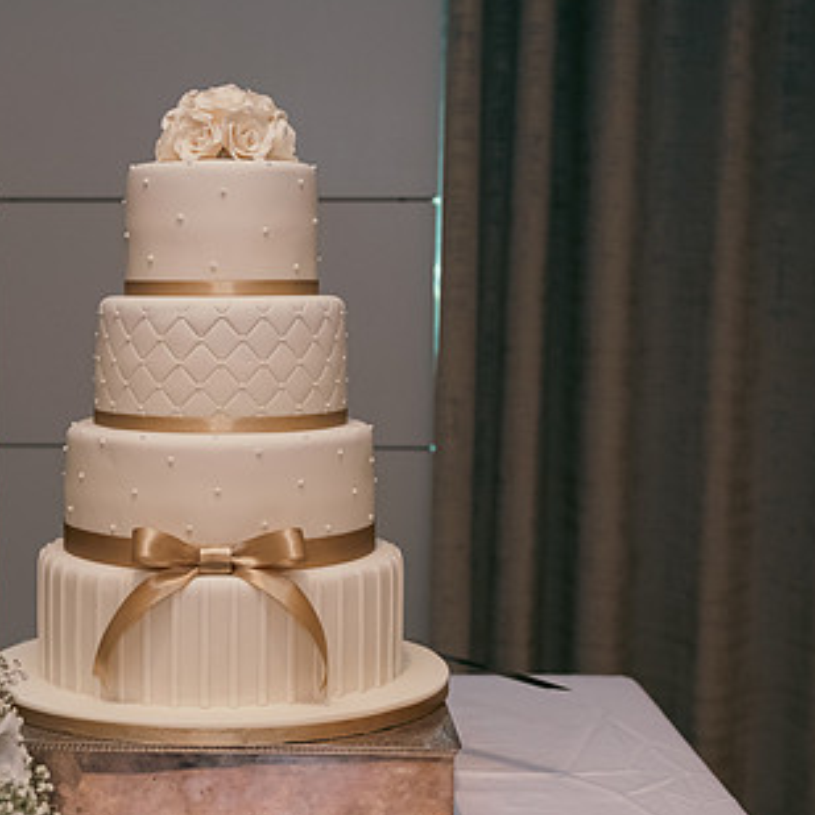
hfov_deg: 25.5
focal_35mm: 67
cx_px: 227
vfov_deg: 25.7
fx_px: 1785
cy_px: 500
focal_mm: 42
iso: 800
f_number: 3.5
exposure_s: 1/160
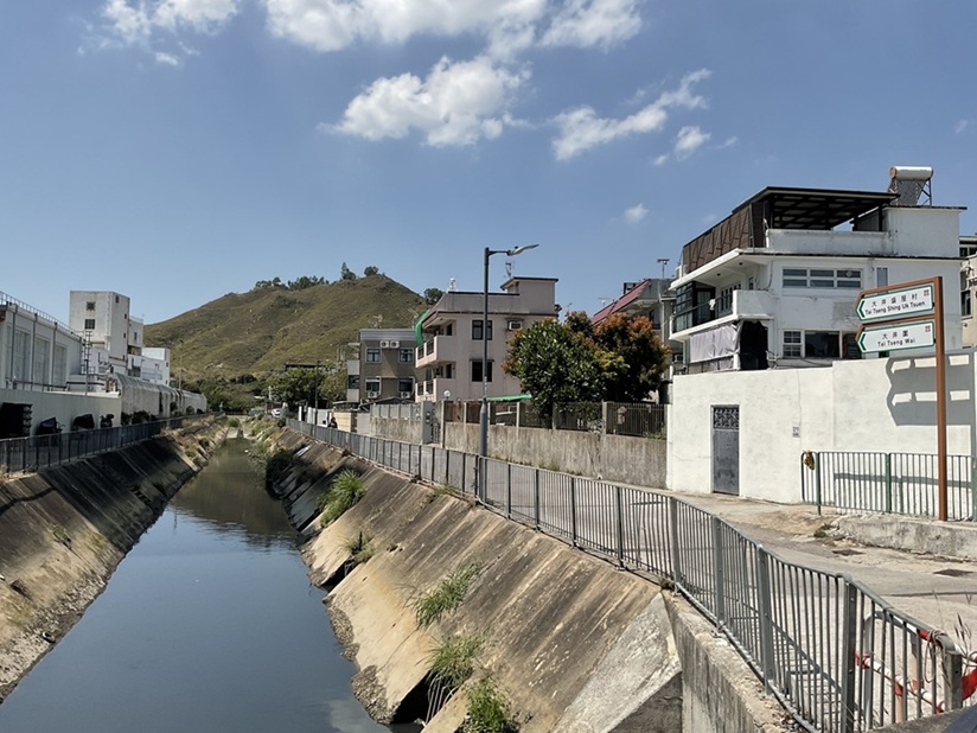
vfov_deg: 48.2
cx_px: 488
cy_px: 366
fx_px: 818
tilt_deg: +1.9
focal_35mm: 29
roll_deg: +0.4
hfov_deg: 61.7
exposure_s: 1/3125
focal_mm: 3
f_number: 1.8
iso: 16
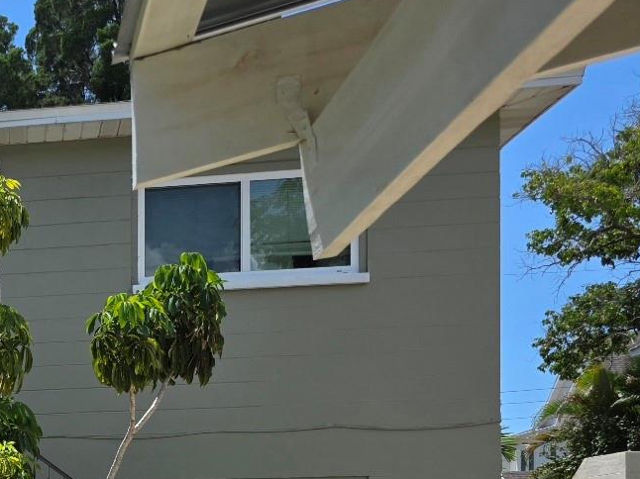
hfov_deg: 29.1
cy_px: 549
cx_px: -131
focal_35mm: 57
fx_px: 1053
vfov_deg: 23.7
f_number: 1.7
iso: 80
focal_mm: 6.3
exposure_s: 1/10000
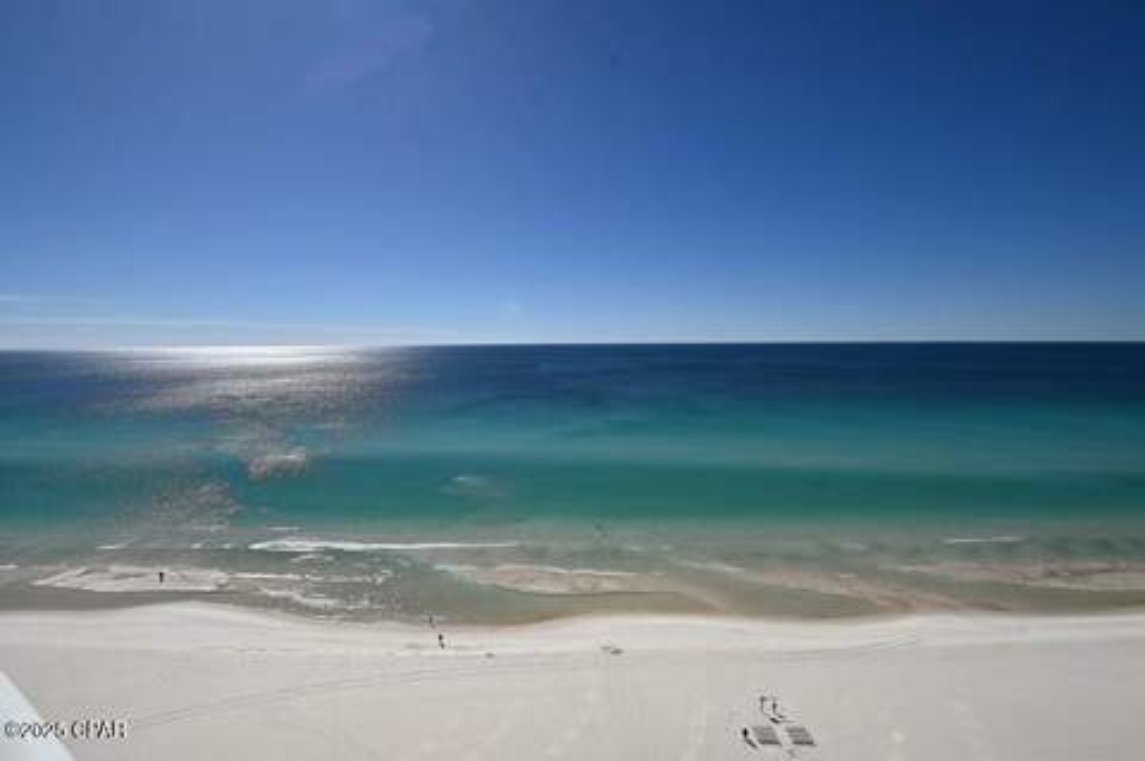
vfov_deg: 77.2
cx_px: 572
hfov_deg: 100.4
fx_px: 477
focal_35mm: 15
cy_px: 380
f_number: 9
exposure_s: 1/640
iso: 100
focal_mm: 10
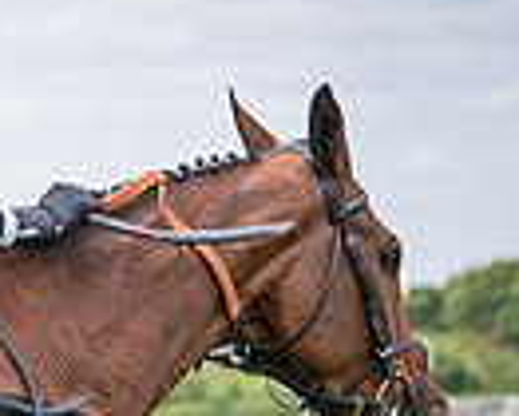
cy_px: 607
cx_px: -532
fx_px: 5672
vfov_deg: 4.2
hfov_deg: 5.1
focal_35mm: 369
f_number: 4
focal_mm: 70
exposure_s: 1/2000
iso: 400
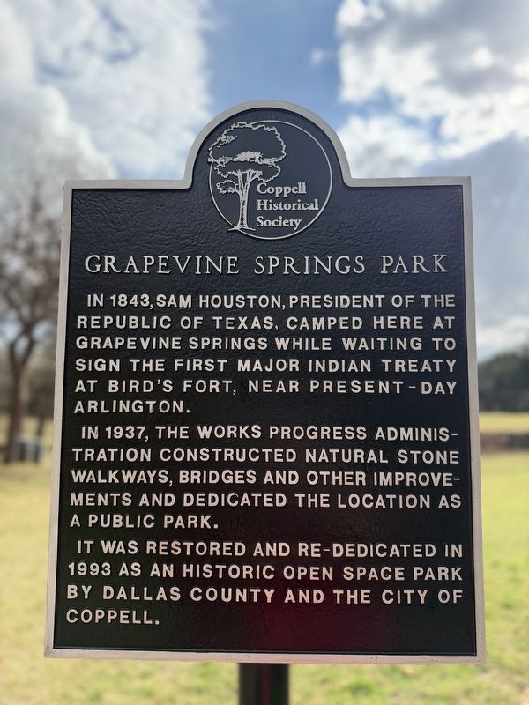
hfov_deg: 56.8
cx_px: 264
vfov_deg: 71.6
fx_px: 489
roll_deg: -2.6
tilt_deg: +6.1
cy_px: 352
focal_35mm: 24
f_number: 1.78
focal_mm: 6.76
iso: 125
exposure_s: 1/5319
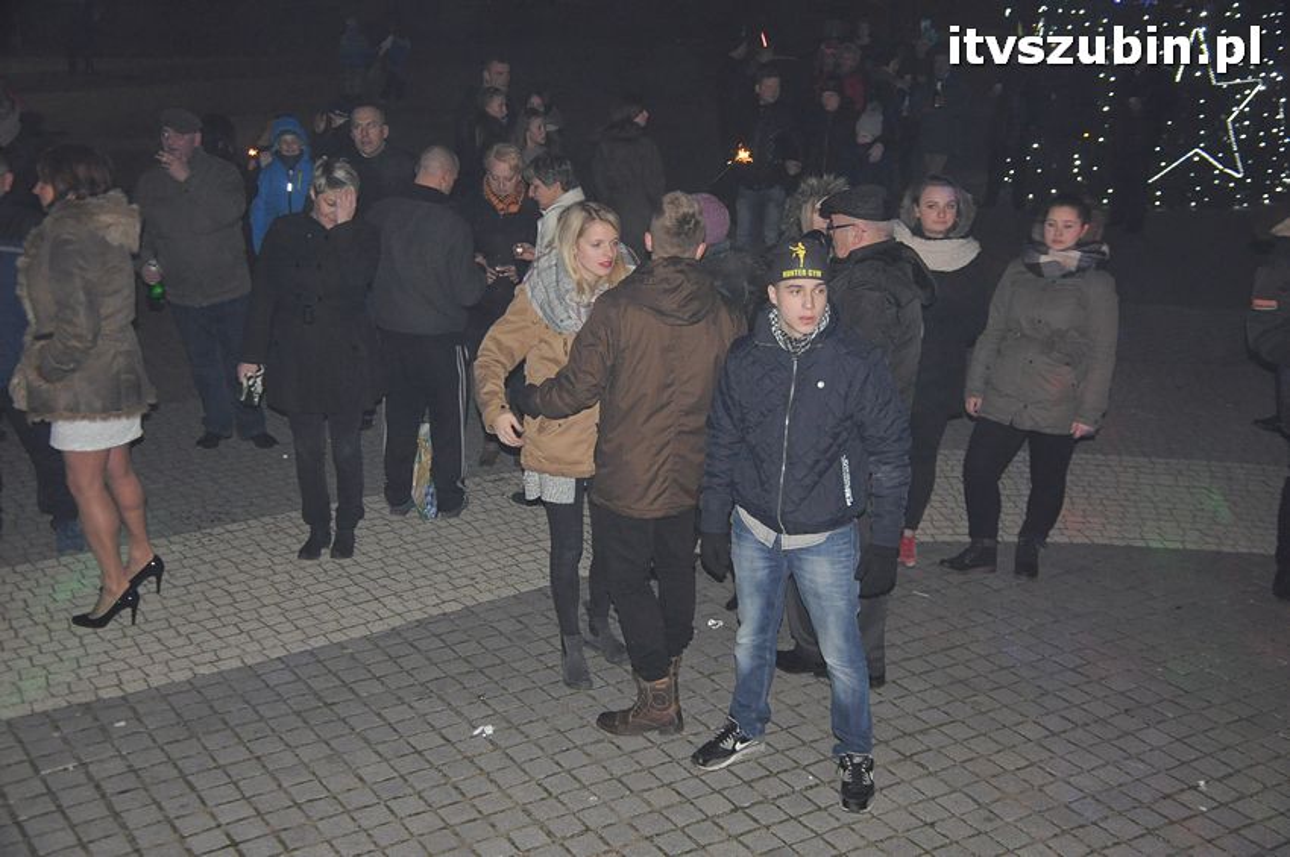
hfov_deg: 46.4
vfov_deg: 31.8
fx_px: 1504
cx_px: 645
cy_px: 428
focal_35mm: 42
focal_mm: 28
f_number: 4.5
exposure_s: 1/60
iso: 1250
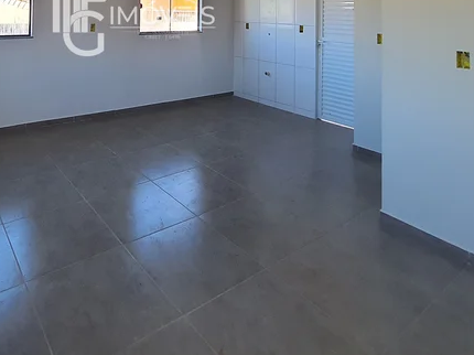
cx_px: 134
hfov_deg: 66.2
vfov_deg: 47.4
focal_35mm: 25
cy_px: 16
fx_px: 342
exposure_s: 1/120
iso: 64
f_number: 2.2
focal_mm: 1.74
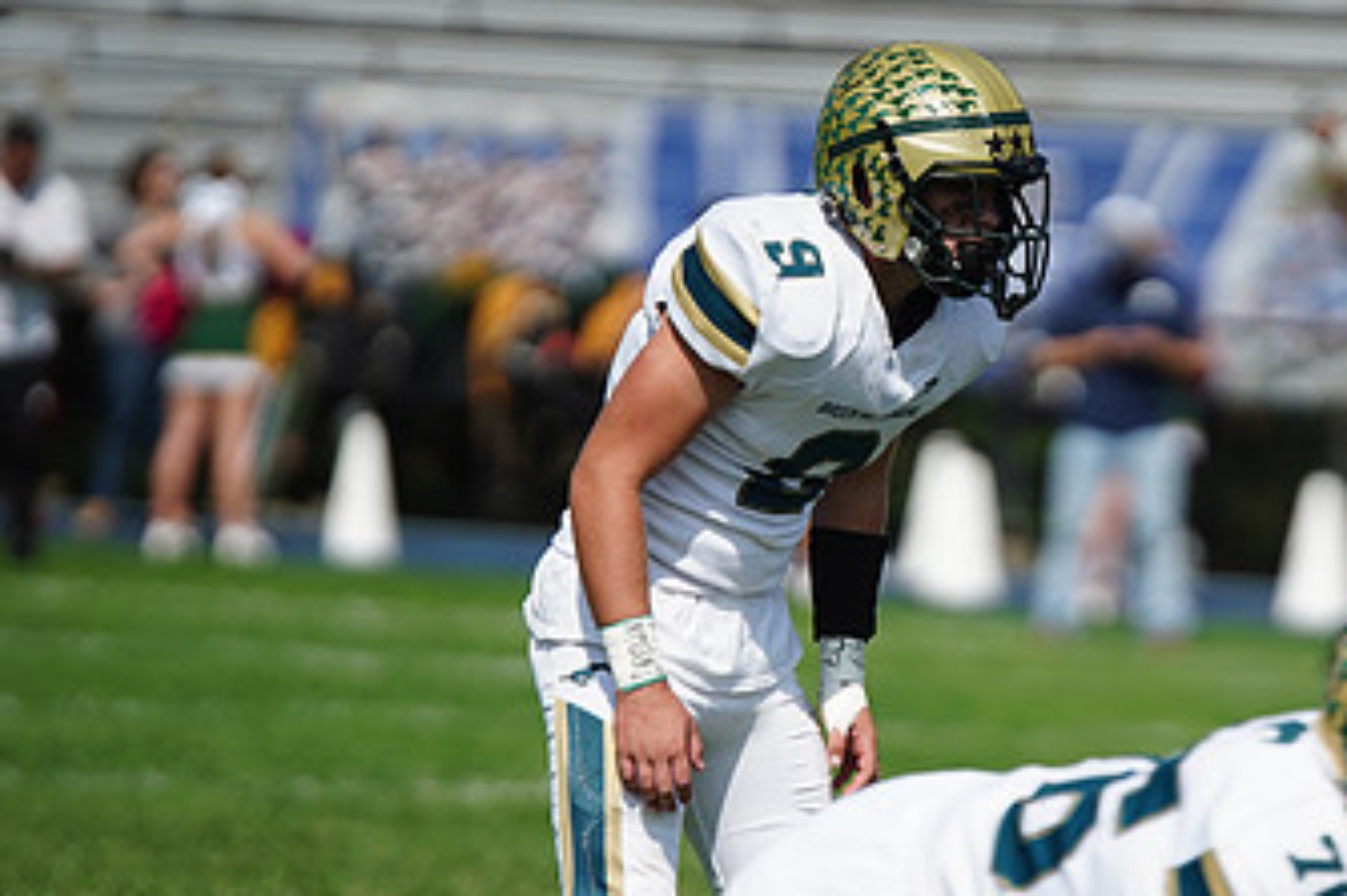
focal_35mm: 520
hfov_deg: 4.0
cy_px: 464
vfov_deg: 2.6
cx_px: 997
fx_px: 19446
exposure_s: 1/8000
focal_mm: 300
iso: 400
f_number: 2.8
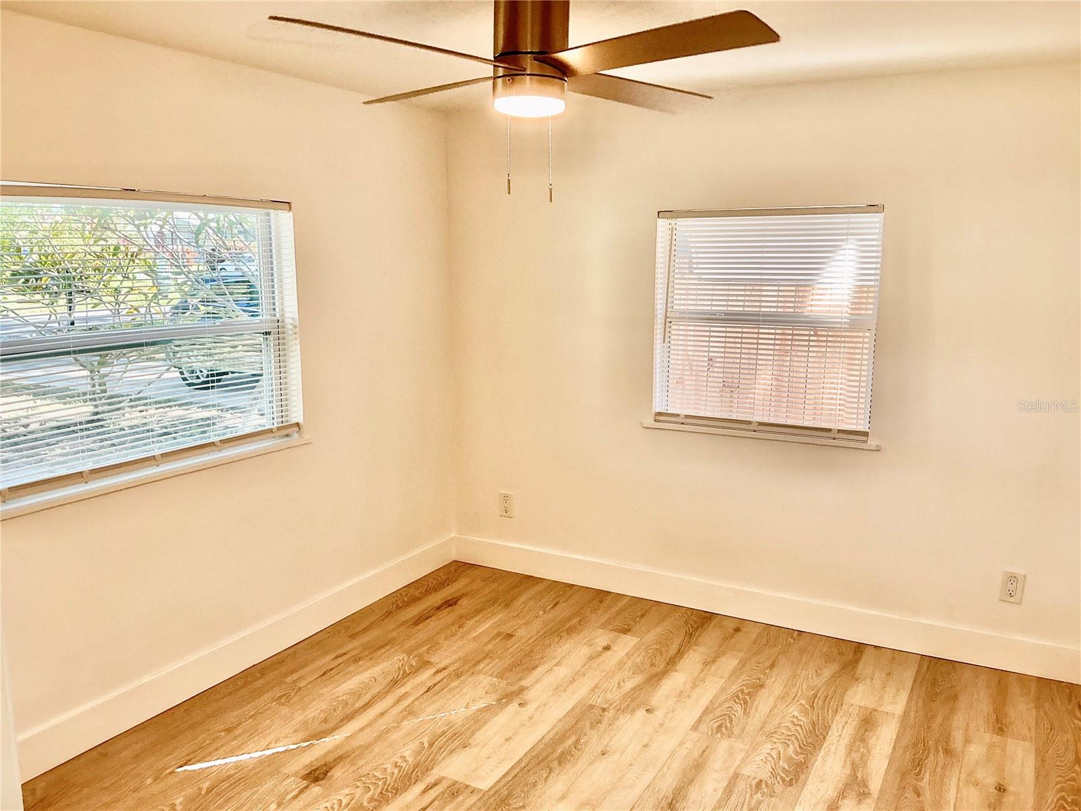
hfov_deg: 63.4
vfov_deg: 49.7
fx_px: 874
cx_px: 540
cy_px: 406
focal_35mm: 28
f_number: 1.8
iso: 50
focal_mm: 3
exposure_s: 1/120
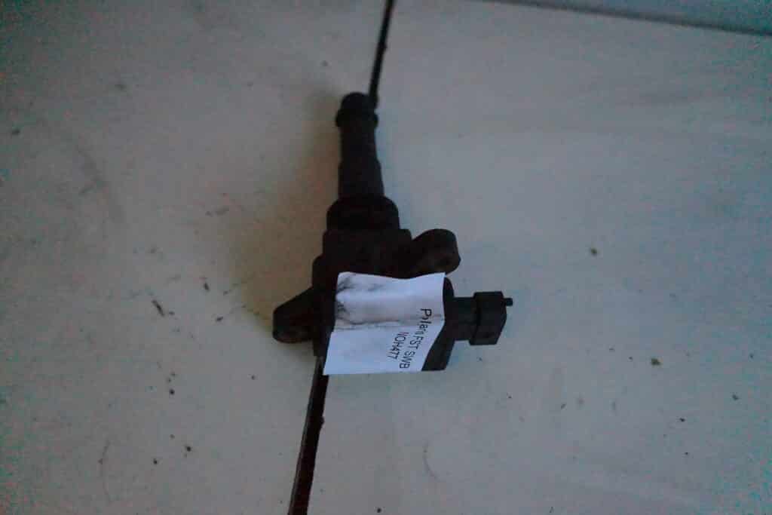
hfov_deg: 67.4
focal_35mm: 27
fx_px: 579
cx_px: 386
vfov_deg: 47.9
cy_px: 258
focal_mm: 18
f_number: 3.5
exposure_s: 1/4000
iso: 16000
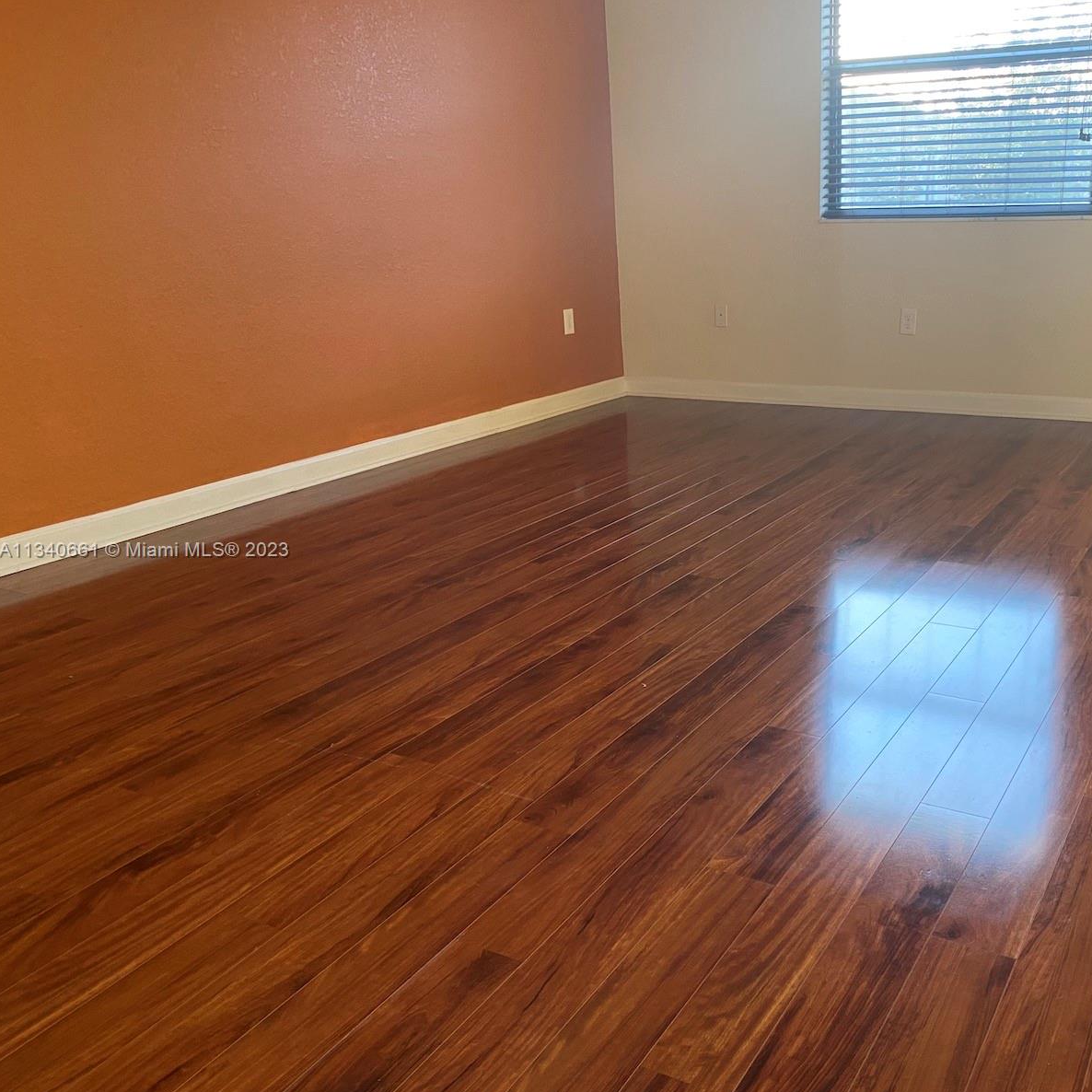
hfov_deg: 51.5
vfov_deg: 52.5
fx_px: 1106
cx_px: 731
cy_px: 552
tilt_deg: -19.3
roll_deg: +0.8
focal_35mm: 31
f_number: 1.8
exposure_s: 1/60
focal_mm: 4.25
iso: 200
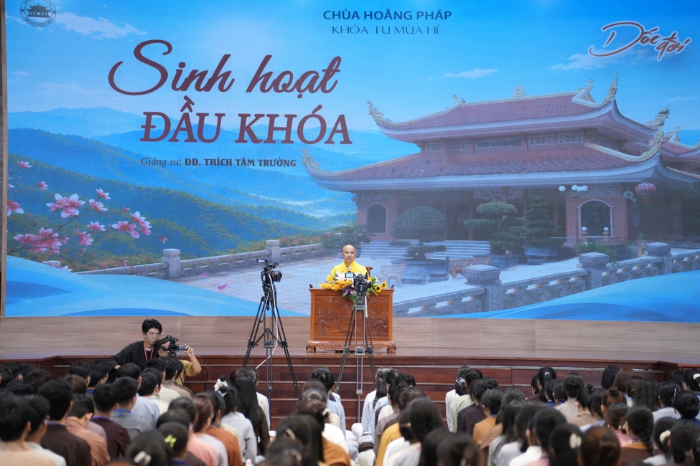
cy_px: 233
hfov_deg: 21.2
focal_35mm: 96
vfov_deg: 14.3
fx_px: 1867
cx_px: 350
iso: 5000
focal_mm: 96
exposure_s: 1/320
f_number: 2.8
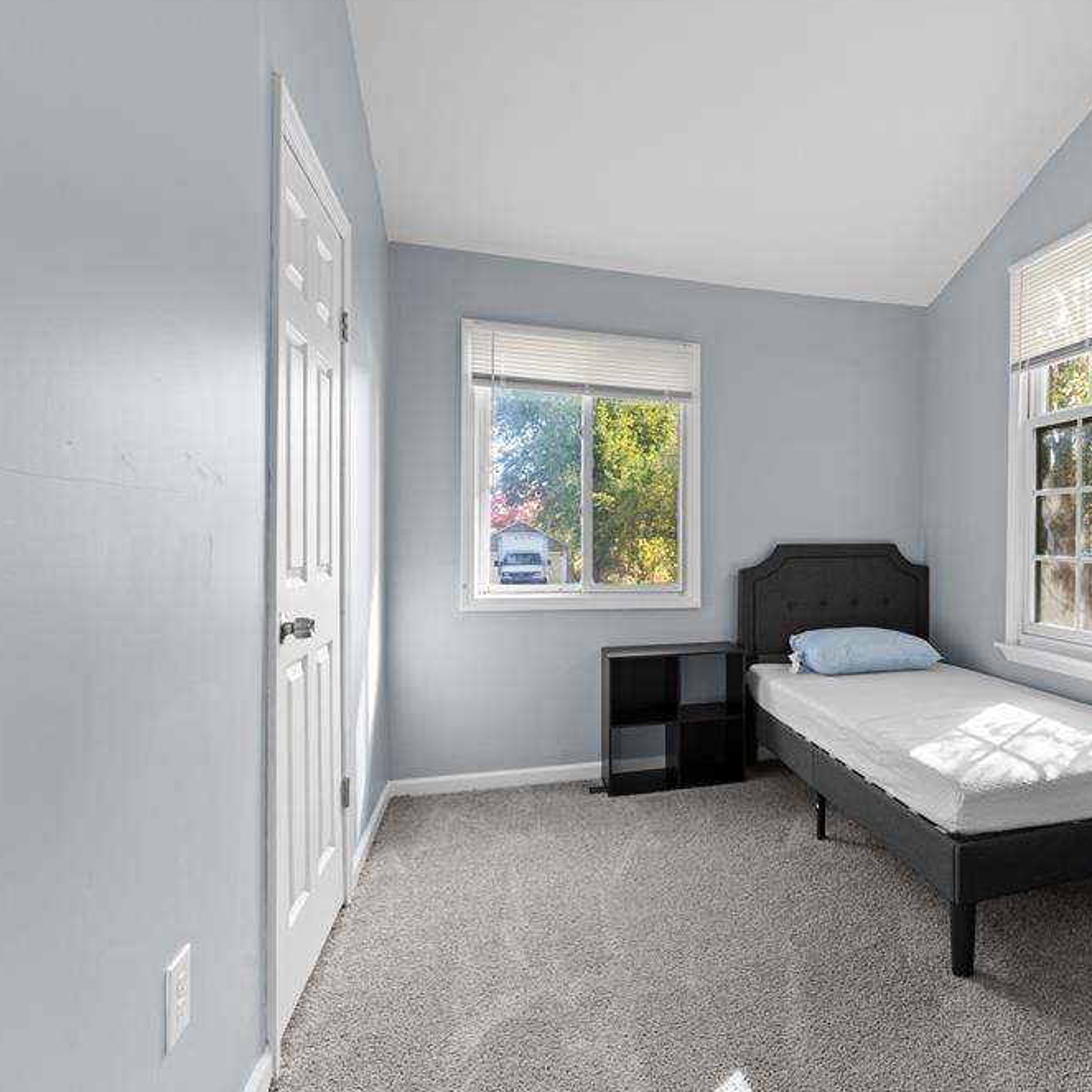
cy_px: 550
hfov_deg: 68.3
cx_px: 794
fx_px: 749
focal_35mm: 21
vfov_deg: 72.1
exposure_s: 1/5
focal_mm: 16
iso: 400
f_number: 8
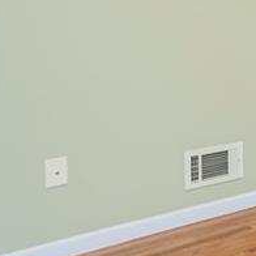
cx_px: 549
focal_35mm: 73
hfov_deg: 16.3
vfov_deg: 23.2
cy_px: 44
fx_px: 613
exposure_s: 1/30
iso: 100
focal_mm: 16.5
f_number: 4
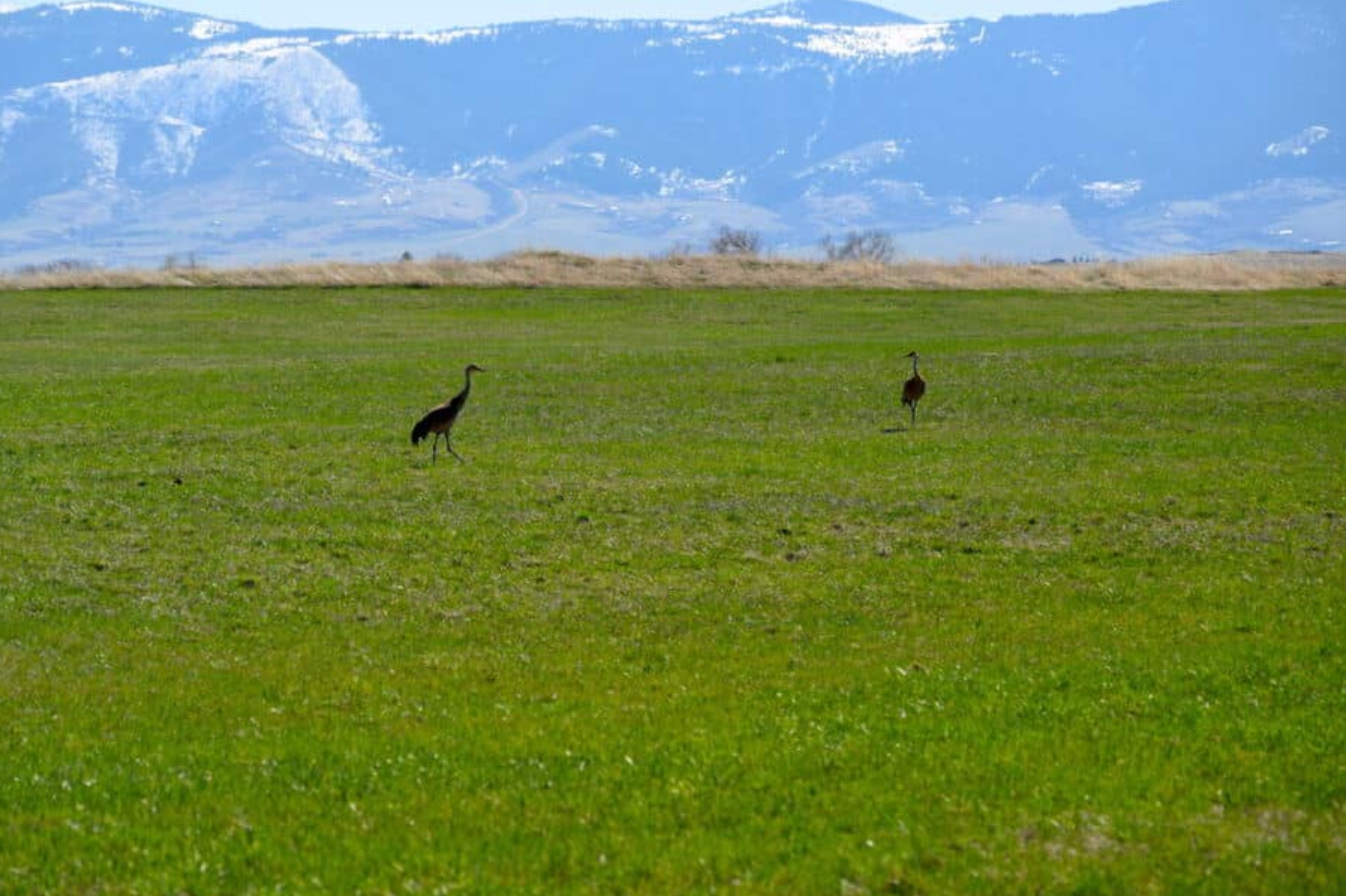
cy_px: 414
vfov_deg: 8.4
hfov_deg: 12.6
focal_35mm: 163
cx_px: 621
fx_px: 6076
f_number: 5
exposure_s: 1/1250
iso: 400
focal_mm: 95
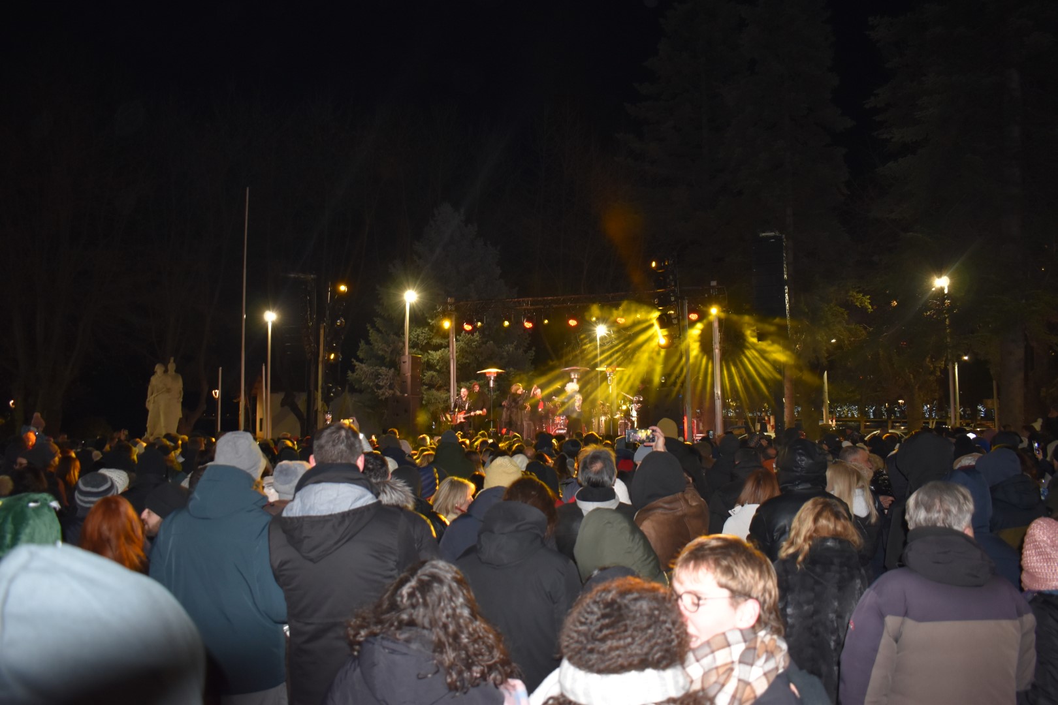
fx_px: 793
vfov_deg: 47.9
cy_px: 352
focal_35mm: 27
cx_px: 529
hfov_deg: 67.4
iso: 800
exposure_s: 1/30
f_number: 3.5
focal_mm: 18
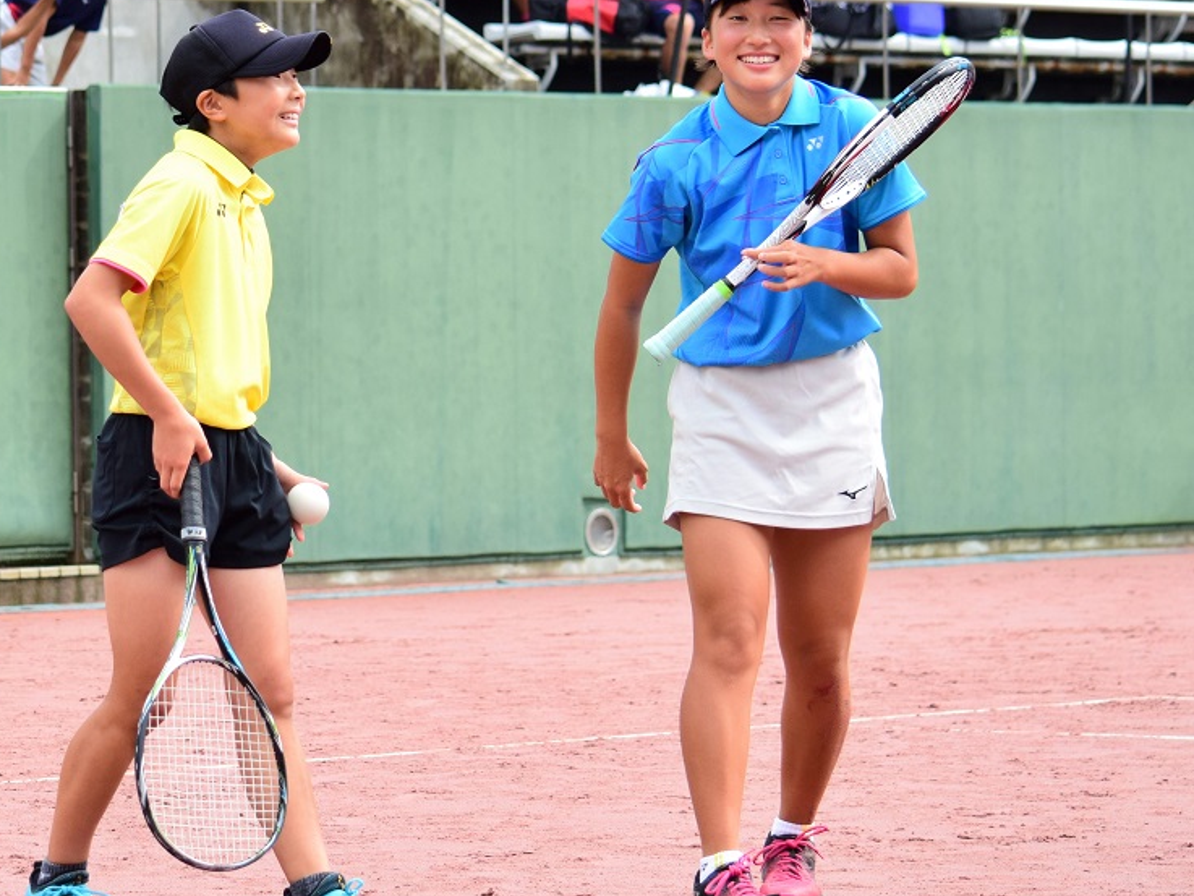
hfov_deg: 14.8
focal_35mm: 133
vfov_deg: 11.2
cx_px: 501
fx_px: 4588
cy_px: 439
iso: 400
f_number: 4.5
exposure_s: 1/1250
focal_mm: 68
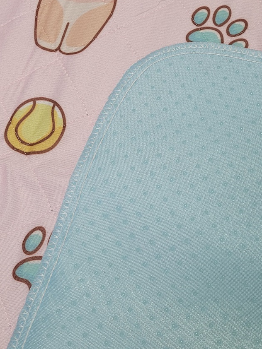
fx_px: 373
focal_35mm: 37
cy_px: 112
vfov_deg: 49.2
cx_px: 147
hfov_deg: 38.6
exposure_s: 1/120
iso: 125
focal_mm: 5.4
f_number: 1.8
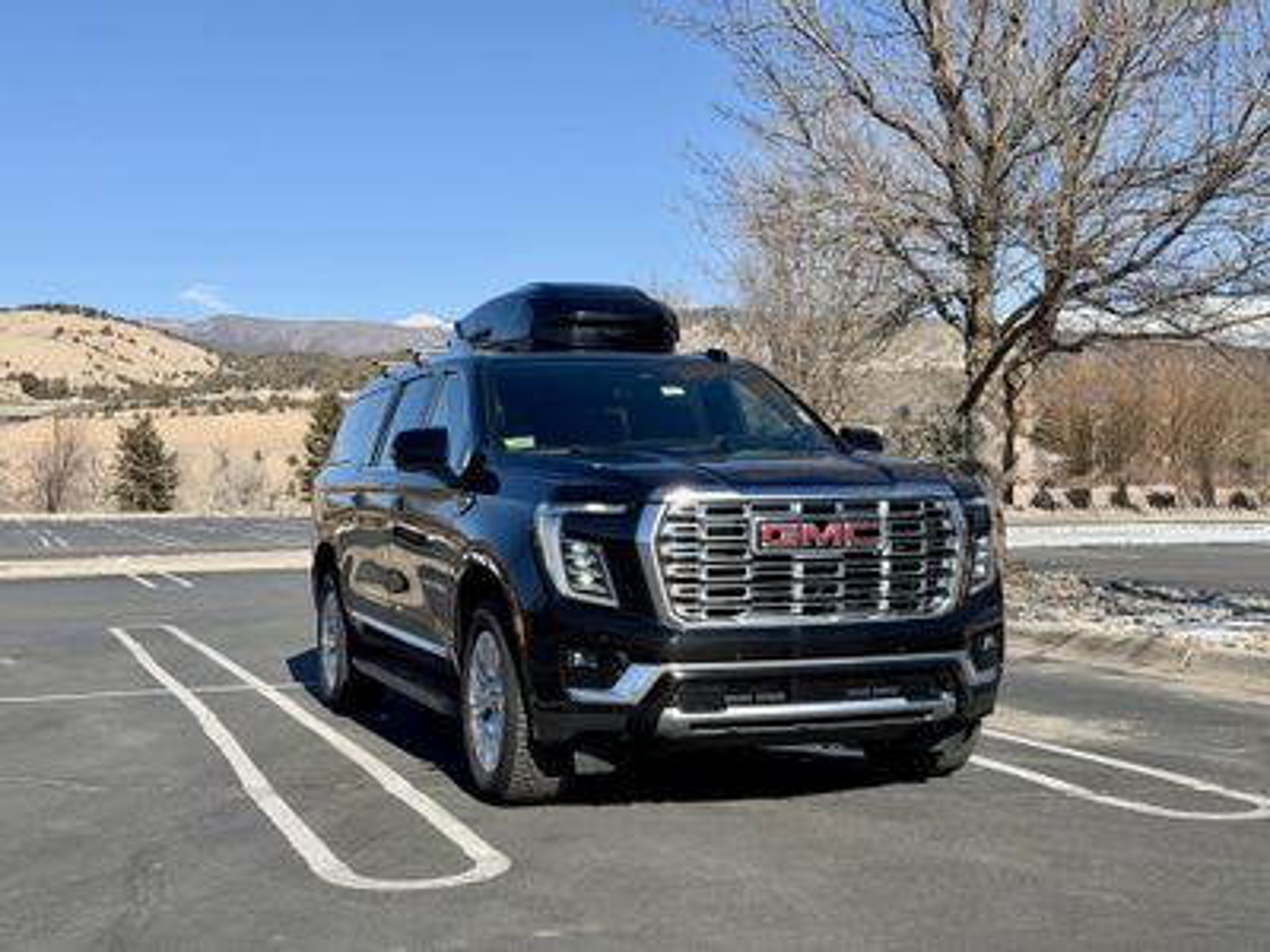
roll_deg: -0.8
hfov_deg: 39.7
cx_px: 635
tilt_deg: -0.2
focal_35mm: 48
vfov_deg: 30.3
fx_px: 1761
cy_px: 476
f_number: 1.78
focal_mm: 6.76
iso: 64
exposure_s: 1/4878
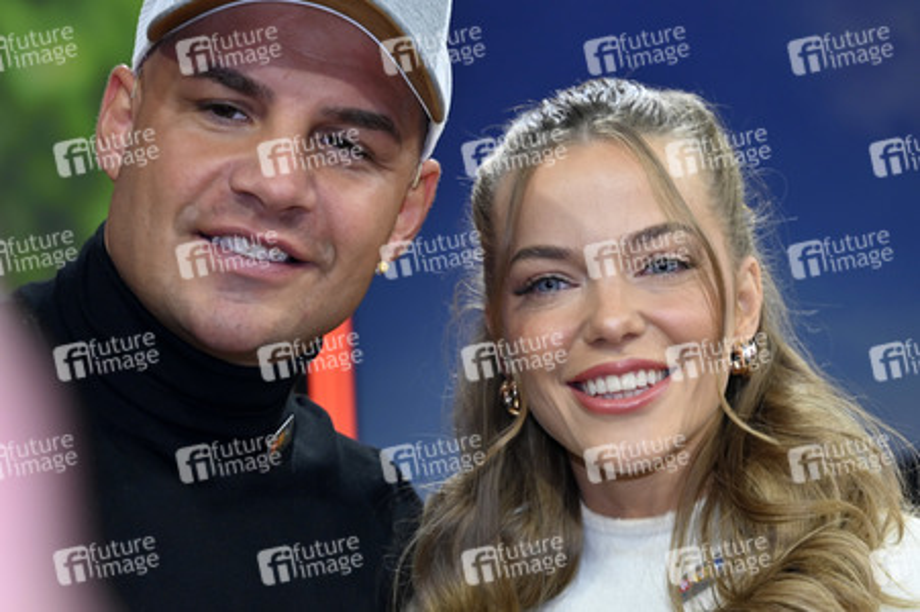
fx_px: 1736
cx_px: 460
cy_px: 306
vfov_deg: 20.0
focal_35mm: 68
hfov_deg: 29.7
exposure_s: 1/200
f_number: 4
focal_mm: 68
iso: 1000
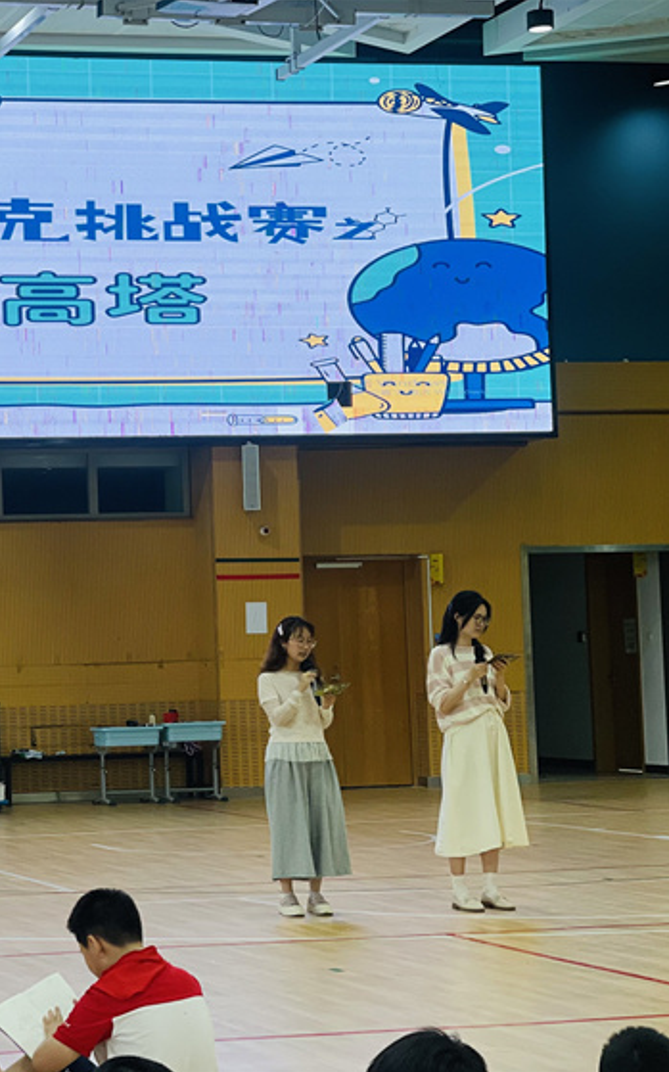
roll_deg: +1.7
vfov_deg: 22.8
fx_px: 2657
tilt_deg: +2.4
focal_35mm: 91
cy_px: 537
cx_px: -17
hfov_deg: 14.1
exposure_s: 1/100
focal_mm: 7.5
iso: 64
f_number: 2.2
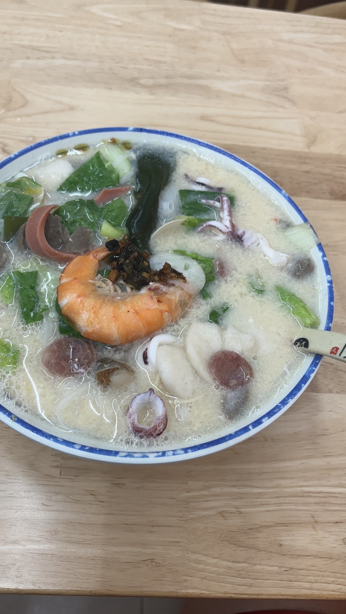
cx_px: 156
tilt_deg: -58.1
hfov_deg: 40.1
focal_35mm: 29
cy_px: 301
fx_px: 473
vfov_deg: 66.1
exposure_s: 1/100
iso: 80
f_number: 1.6
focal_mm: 5.96
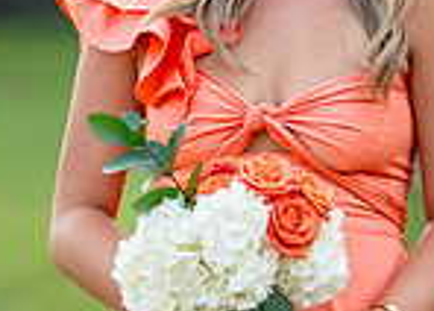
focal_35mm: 243
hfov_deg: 8.3
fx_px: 2998
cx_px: 322
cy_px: 81
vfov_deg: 5.9
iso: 200
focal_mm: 50
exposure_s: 1/2000
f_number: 1.2
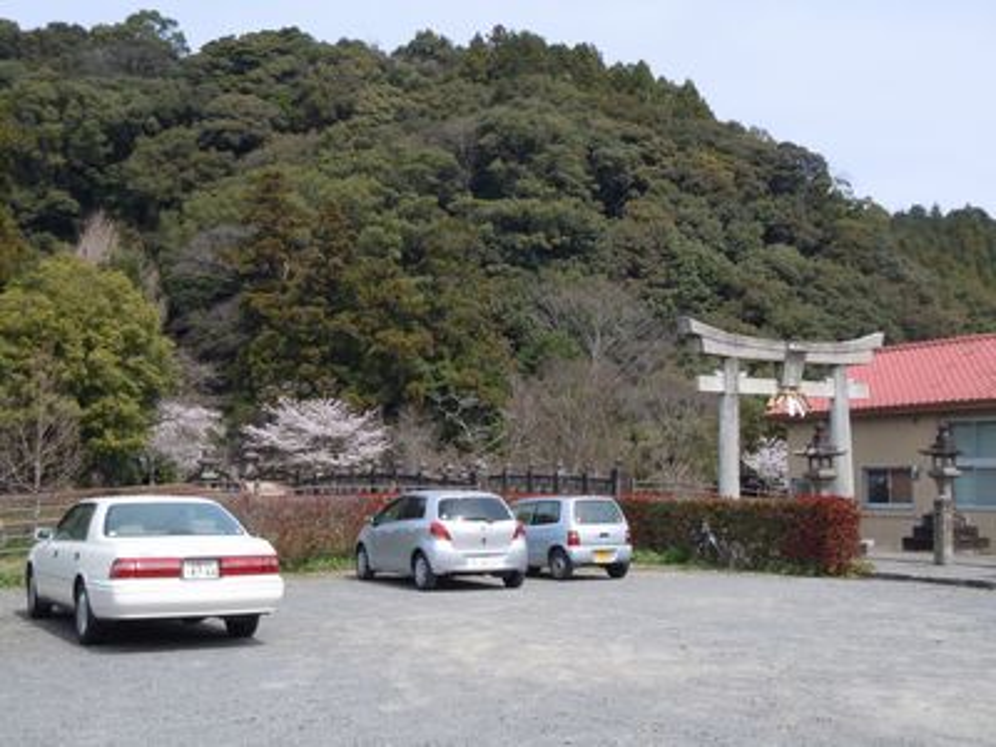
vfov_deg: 32.2
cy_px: 374
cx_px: 498
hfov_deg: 42.1
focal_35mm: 45
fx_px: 1295
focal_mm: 8.1
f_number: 9.2
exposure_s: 1/400
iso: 400
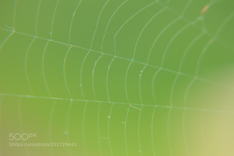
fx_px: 536
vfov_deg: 16.5
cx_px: 117
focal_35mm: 82
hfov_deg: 24.6
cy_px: 78
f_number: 10
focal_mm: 55
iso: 400
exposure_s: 1/200
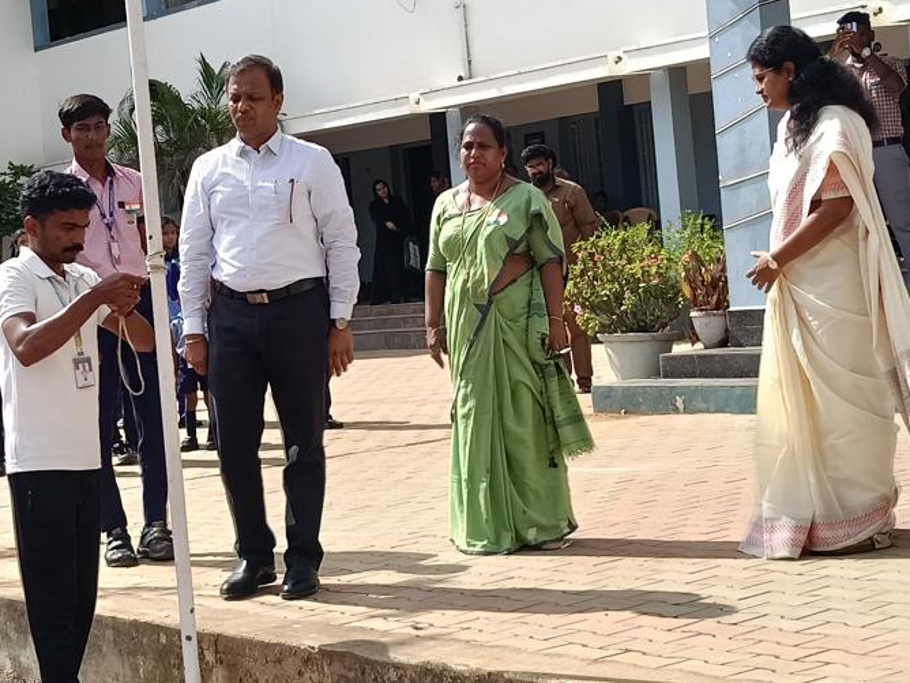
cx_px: 312
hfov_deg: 26.9
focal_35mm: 72
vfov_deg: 20.4
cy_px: 251
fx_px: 1893
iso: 50
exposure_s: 1/439
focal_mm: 3.98
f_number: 1.8
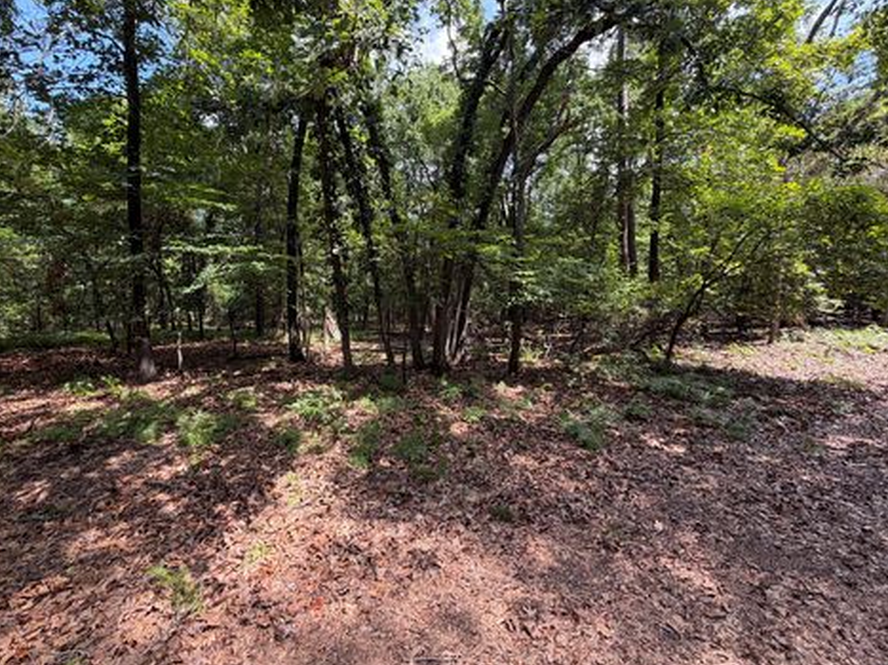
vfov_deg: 81.6
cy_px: 314
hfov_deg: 98.1
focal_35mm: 15
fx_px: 385
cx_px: 428
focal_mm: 2.22
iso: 40
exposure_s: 1/176
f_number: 2.2
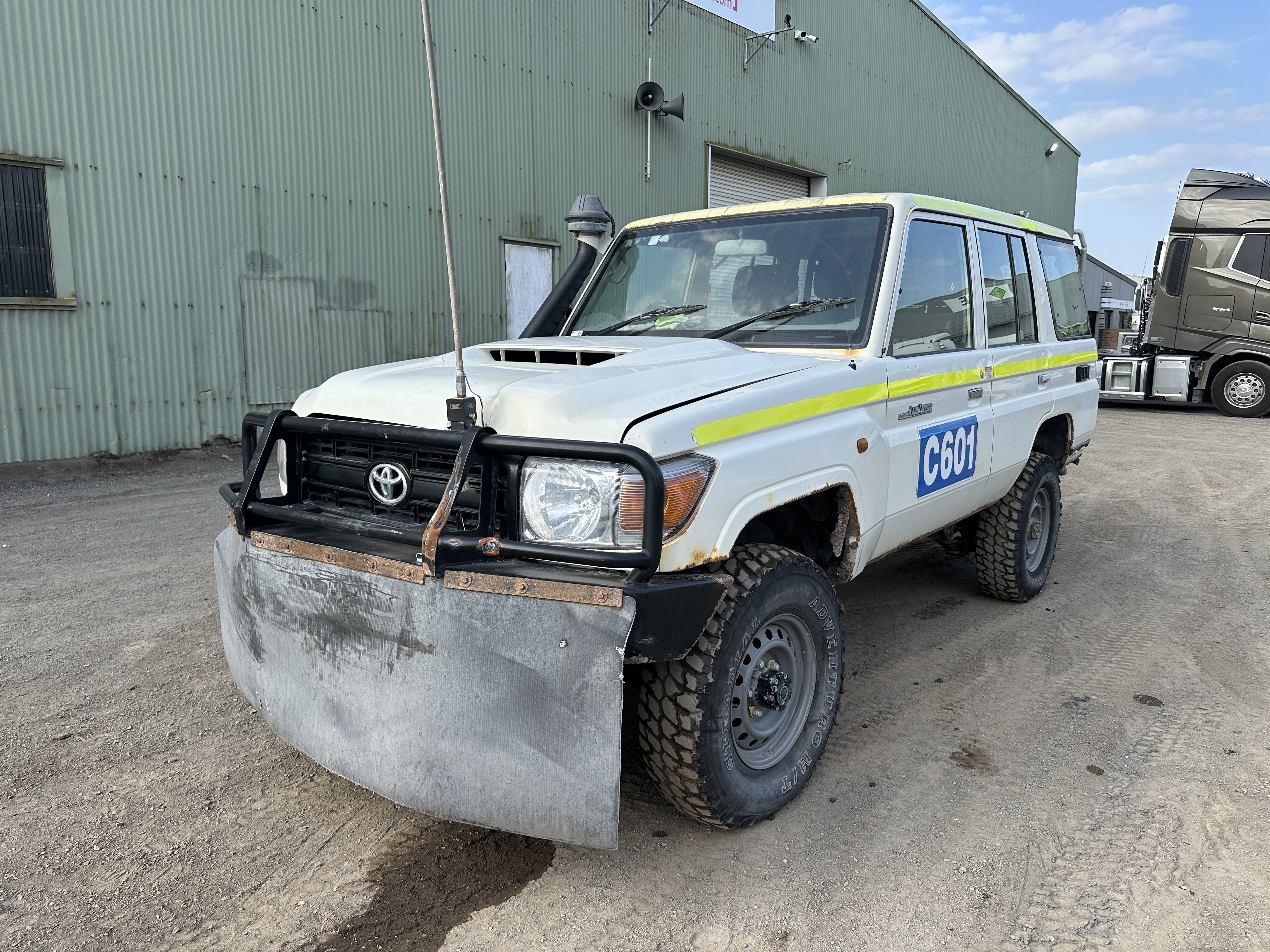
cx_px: 635
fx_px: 881
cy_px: 476
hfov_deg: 71.6
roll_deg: -0.1
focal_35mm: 24
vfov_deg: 56.8
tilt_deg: -8.2
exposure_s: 1/1304
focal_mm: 6.86
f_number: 1.78
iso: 80
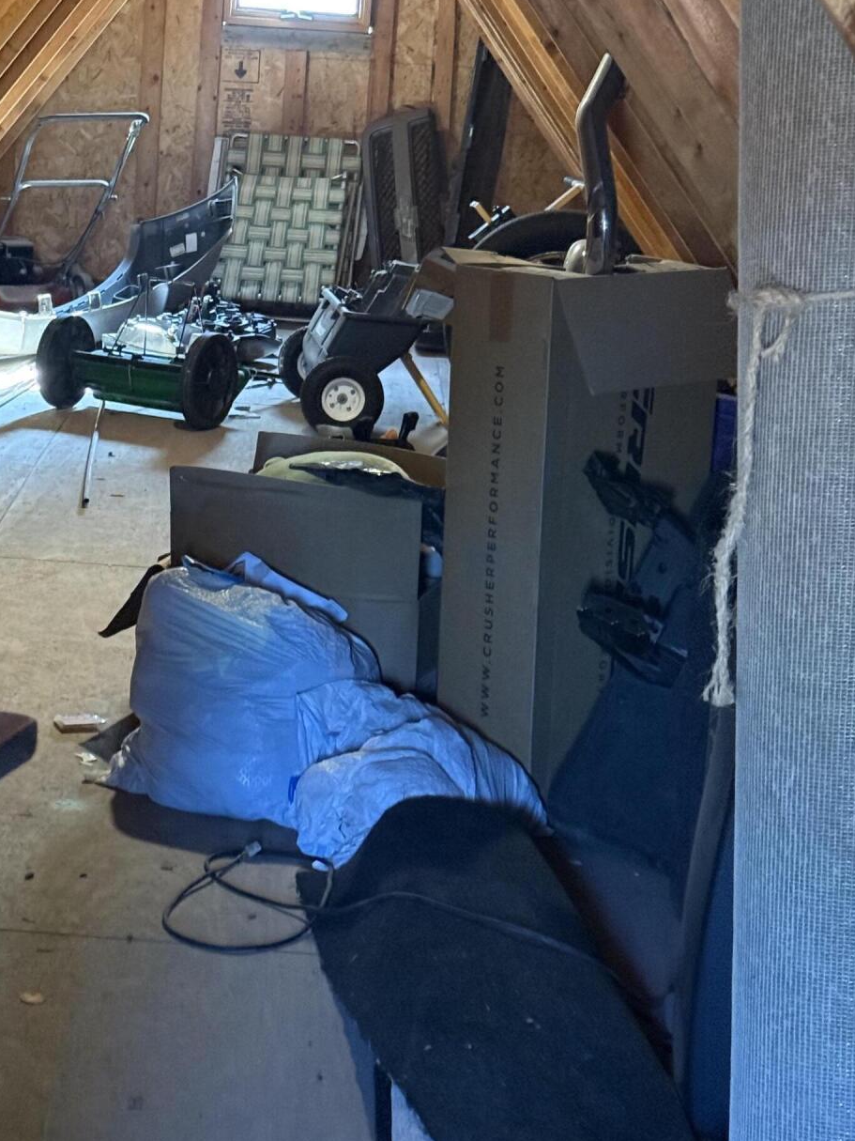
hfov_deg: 18.5
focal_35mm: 79
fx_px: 2602
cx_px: 174
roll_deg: -4.1
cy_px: 258
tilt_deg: -6.0
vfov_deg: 24.4
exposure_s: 1/30
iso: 500
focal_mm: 6.76
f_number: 1.78
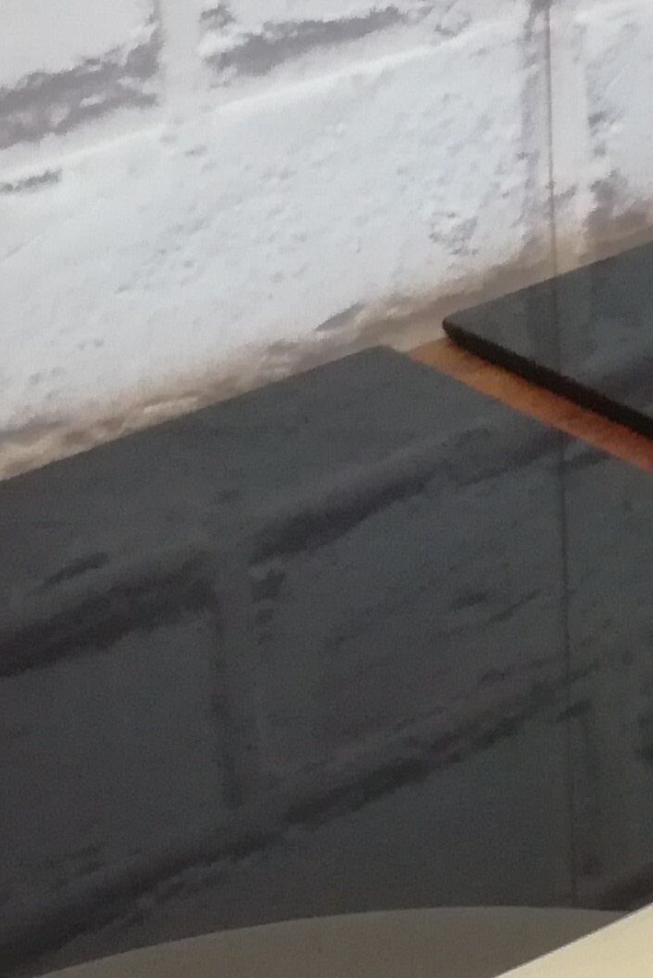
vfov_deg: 18.3
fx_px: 3018
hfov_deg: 12.1
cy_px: 736
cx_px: 795
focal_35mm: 111
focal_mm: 3.79
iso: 320
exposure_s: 1/25
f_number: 2
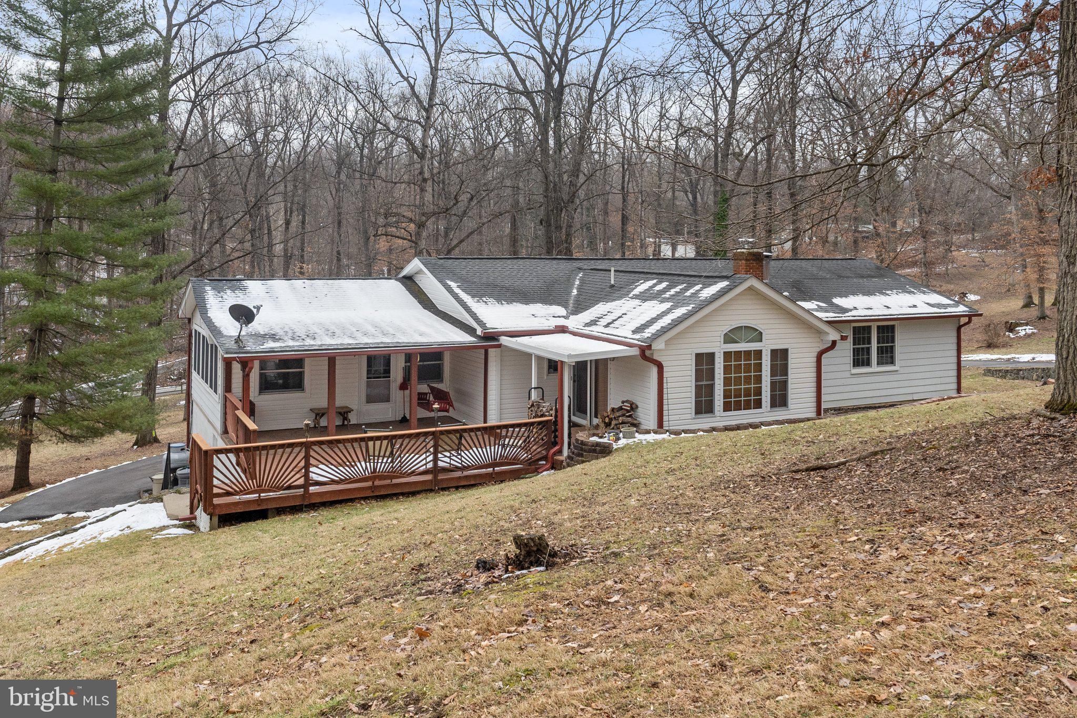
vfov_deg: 45.0
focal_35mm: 29
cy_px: 359
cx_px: 538
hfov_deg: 63.7
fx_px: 867
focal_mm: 19.5
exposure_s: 1/320
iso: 640
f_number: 8
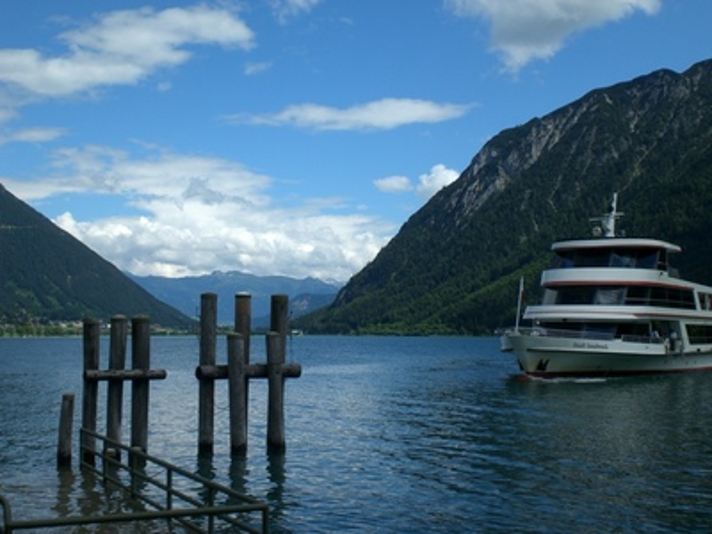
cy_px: 267
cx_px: 356
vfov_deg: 28.6
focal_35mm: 51
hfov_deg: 37.5
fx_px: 1049
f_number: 5.1
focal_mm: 8.44
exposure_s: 1/500
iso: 50
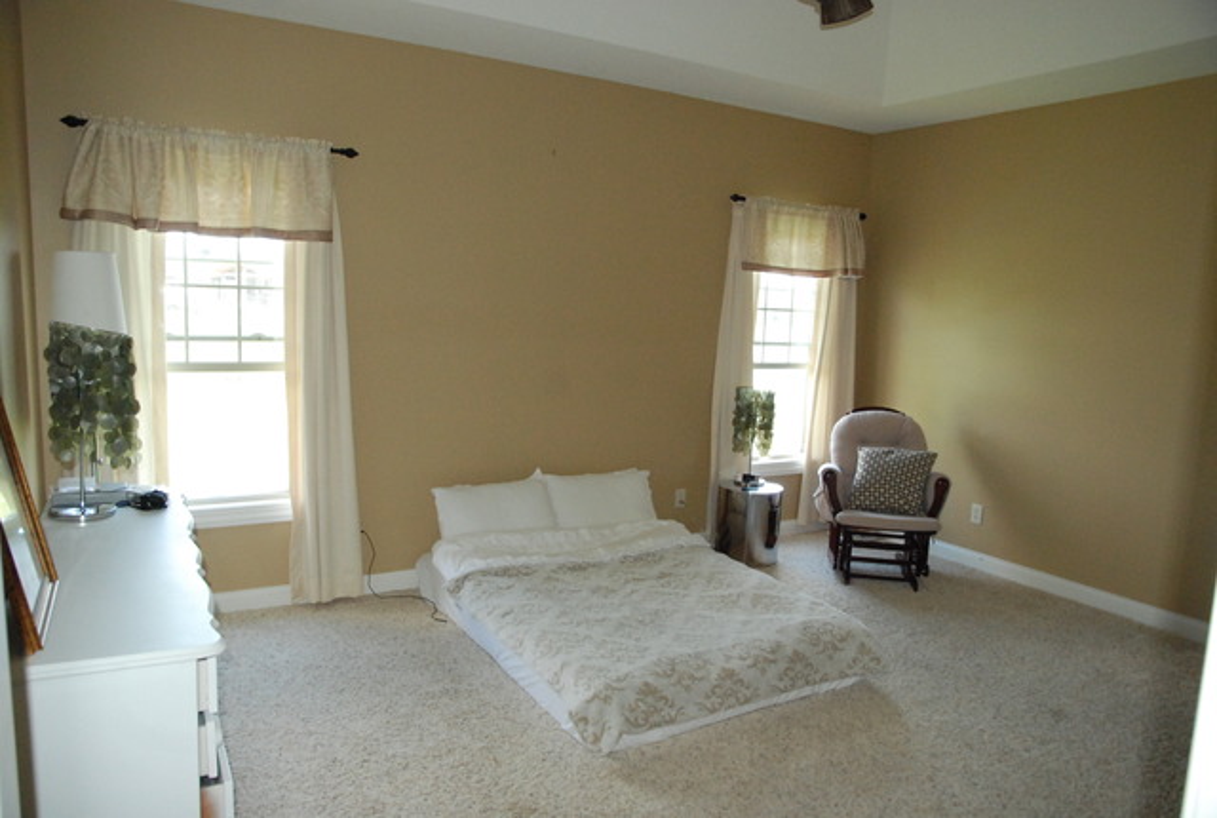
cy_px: 409
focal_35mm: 24
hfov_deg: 73.6
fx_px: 813
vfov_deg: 53.4
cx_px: 608
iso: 1600
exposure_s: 1/160
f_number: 5.6
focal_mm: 16
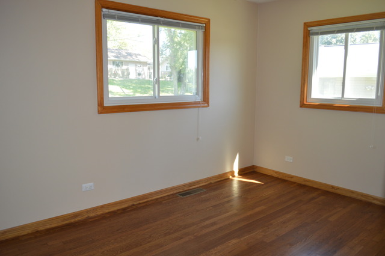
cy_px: 128
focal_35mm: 27
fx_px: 289
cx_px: 192
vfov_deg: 47.9
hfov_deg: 67.4
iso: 400
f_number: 3.5
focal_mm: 18
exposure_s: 1/60
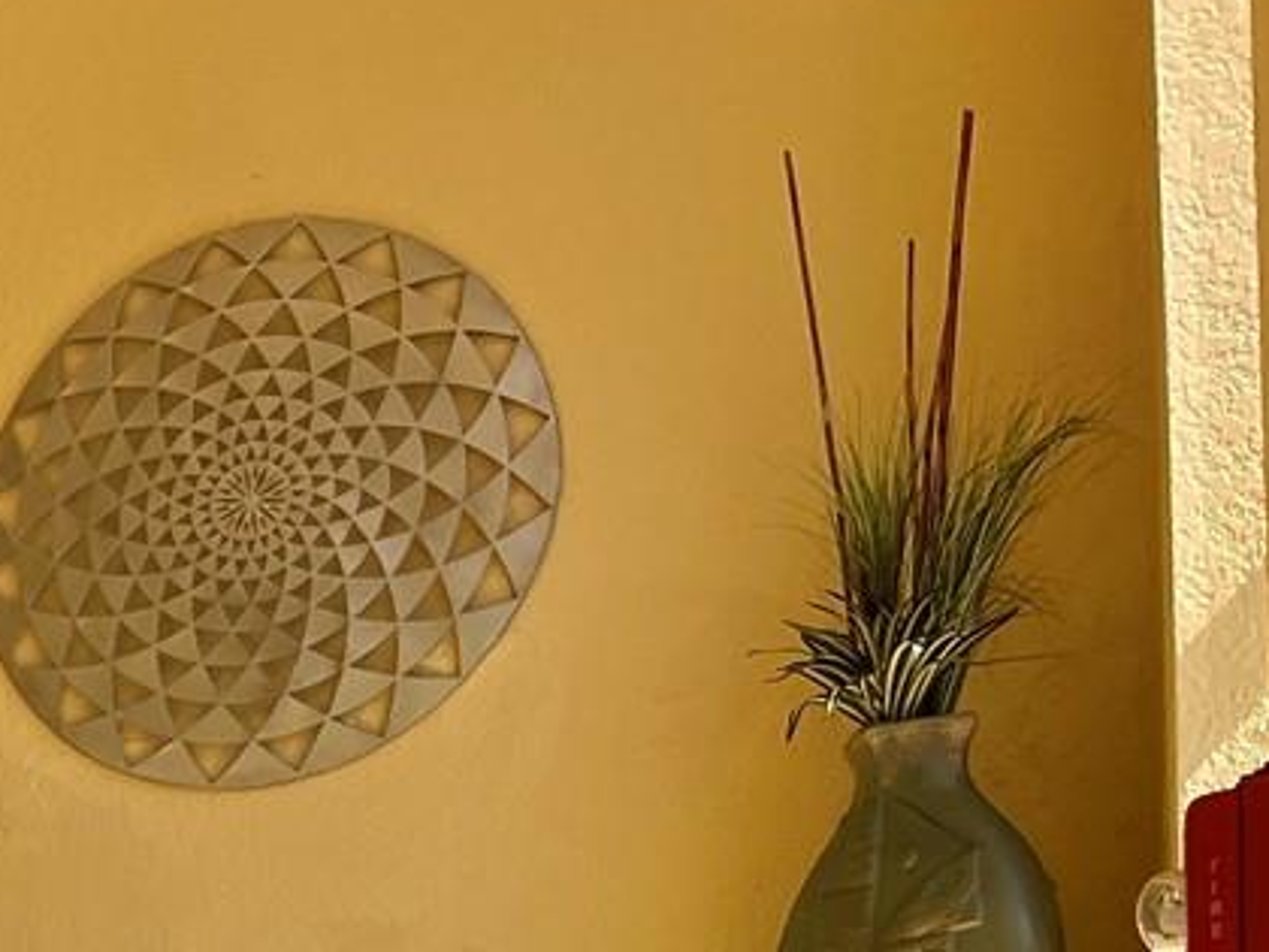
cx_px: -940
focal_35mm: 99
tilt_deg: -0.4
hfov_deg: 16.8
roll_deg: +1.8
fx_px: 3629
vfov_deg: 13.5
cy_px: 1677
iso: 50
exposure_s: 1/701
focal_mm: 5.1
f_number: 1.6
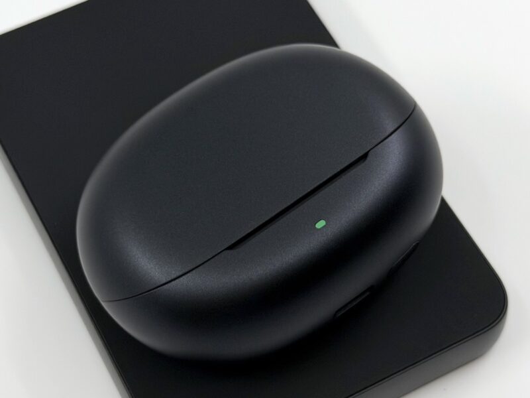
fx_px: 735
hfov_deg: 39.7
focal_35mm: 48
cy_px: 199
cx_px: 265
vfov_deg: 30.3
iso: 64
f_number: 1.8
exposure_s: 1/726
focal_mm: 6.8
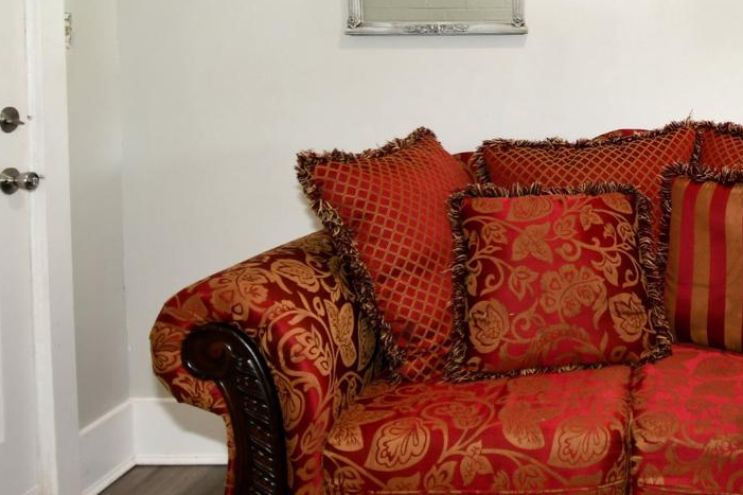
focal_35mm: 37
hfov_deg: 47.5
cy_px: 106
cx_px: 647
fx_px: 763
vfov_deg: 34.9
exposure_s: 1/60
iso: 400
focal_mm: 12
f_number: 4
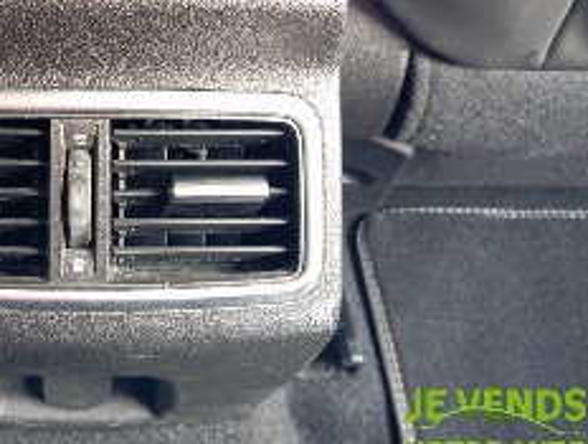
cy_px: 89
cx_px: 76
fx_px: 851
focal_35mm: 50
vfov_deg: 28.6
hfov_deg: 36.1
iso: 748
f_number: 1.8
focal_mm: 4.22
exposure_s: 1/25
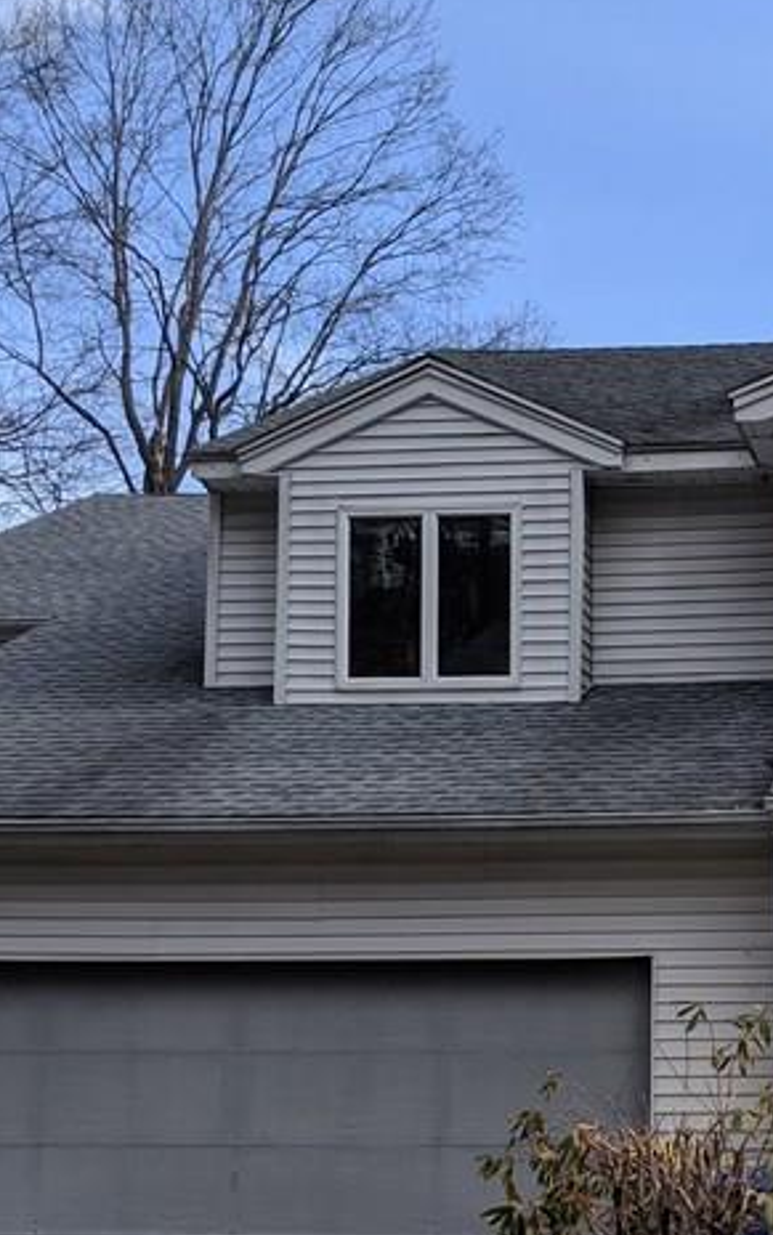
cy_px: 768
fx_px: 2122
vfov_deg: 32.3
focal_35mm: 63
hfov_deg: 20.1
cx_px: 760
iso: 59
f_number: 1.8
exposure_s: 1/1675
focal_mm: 4.44
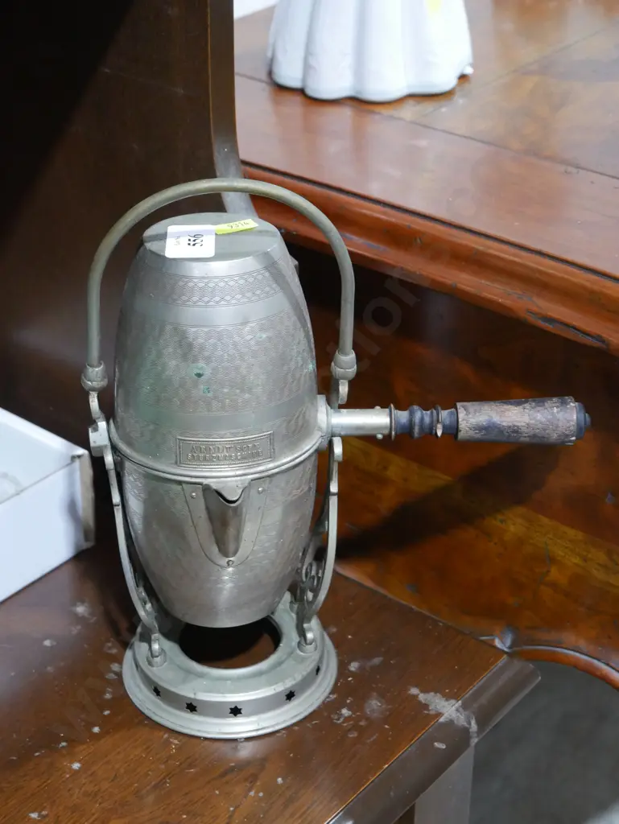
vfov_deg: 30.3
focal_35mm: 64
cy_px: 412
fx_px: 1525
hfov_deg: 22.9
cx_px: 310
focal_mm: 32
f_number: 5.4
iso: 2500
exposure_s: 1/80
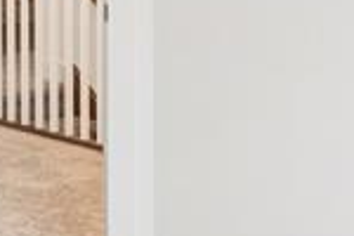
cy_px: -132
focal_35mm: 109
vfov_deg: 11.9
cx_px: 59
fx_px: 1072
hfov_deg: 18.5
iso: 400
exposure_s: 1/30
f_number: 8
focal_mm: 16
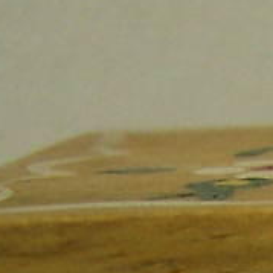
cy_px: 596
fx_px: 1954
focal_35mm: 219
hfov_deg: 7.3
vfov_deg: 7.6
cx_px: 726
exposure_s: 1/250
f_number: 2.8
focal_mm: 5.6
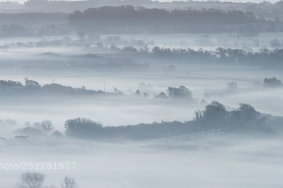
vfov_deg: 6.2
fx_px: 1753
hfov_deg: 9.2
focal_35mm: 223
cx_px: 160
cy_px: 28
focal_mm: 130
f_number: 8
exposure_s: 1/40
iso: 100
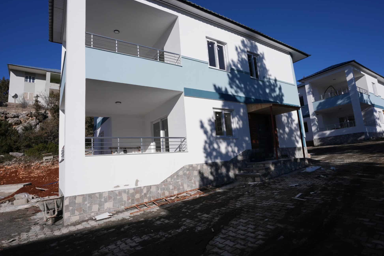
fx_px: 213
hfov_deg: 84.0
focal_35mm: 20
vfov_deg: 61.9
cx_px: 196
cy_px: 126
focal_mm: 19
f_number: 10
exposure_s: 1/320
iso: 100
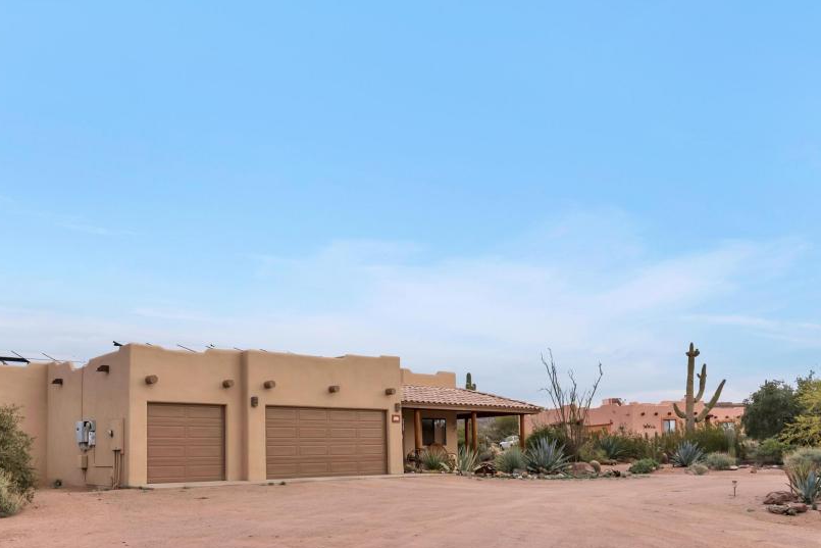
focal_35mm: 30
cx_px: 348
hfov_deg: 61.6
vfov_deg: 42.9
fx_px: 684
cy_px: 373
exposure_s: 1/640
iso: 640
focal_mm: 21
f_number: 13
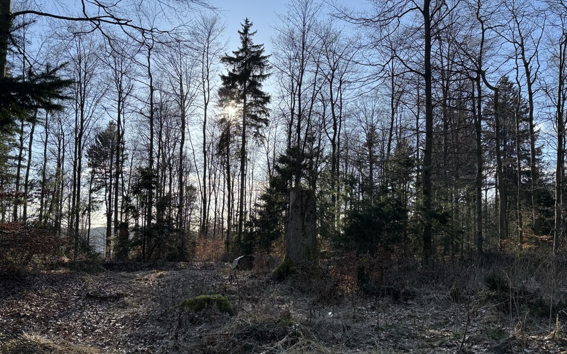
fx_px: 402
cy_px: 212
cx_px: 284
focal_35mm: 26
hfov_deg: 70.4
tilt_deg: +3.0
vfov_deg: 47.3
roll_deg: -1.9
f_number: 1.78
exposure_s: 1/1901
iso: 100
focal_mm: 6.76
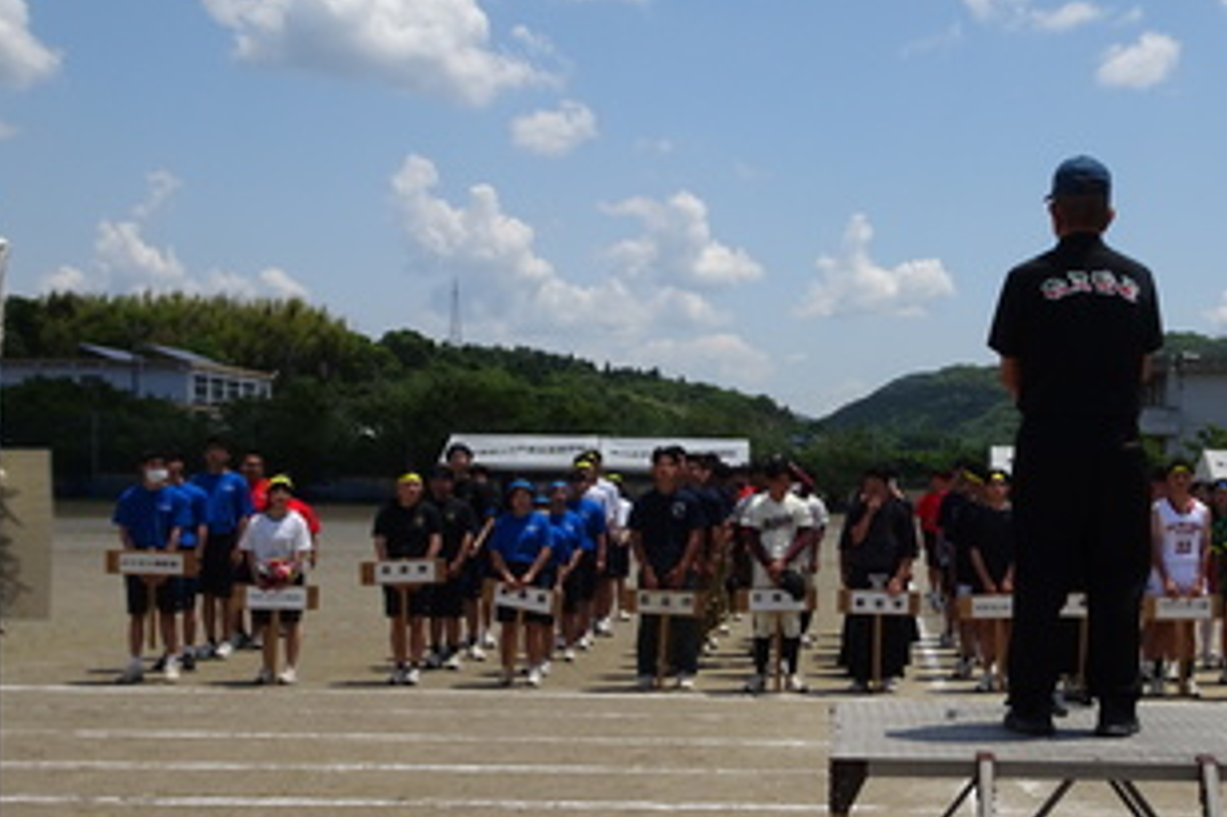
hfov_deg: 40.8
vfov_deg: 28.4
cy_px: 562
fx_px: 1601
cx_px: 908
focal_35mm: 47
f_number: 3.5
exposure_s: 1/1250
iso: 80
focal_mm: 4.92
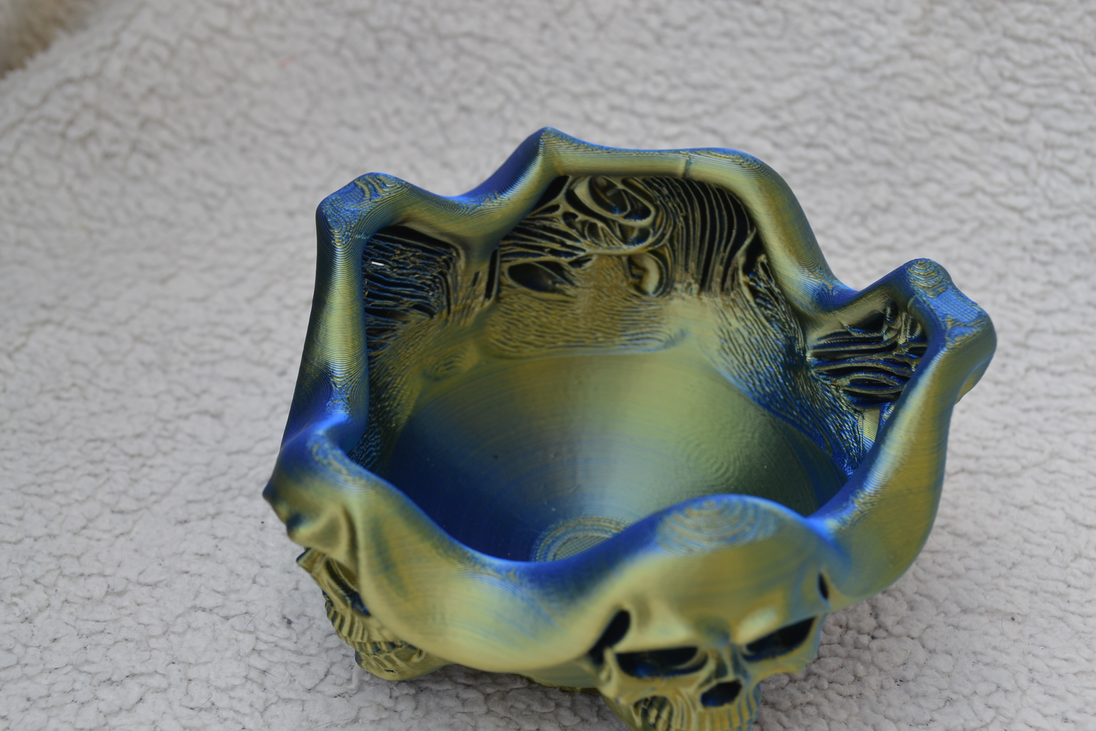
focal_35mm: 54
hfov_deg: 36.9
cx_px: 548
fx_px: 1644
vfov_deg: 25.1
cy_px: 366
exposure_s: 1/200
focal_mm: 36
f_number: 7.1
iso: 100
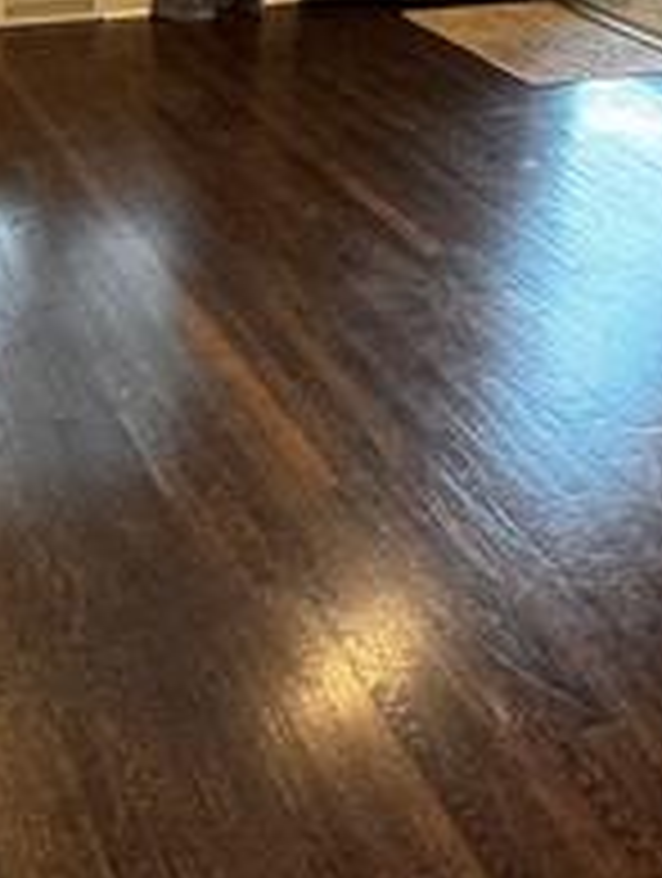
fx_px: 1398
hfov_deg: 26.5
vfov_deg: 33.1
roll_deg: -0.9
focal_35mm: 55
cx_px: 230
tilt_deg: -18.8
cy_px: 95
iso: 320
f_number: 2.2
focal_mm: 2.22
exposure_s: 1/60
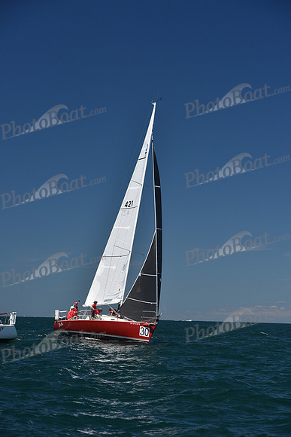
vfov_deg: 21.5
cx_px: 146
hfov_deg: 14.4
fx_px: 1151
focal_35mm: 95
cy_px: 218
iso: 250
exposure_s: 1/800
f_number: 6.3
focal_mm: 95
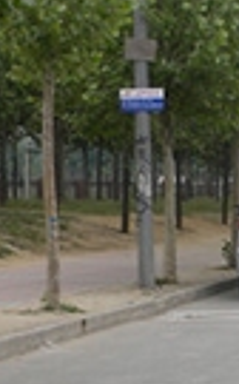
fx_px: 1244
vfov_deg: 17.5
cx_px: 339
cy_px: 249
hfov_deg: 10.6
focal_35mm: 119
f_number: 3.7
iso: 80
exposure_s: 1/414
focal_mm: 6.4
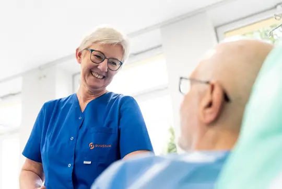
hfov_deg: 47.4
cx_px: 141
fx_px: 321
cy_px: 94
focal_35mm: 41
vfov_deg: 32.7
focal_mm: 41
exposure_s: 1/200
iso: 1600
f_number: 2.8
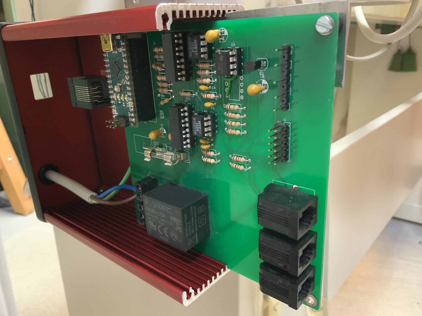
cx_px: 211
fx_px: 354
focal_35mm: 29
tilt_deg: -18.4
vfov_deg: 48.2
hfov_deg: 61.7
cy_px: 158
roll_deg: +2.1
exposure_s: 1/33
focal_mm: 3
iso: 320
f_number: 1.8
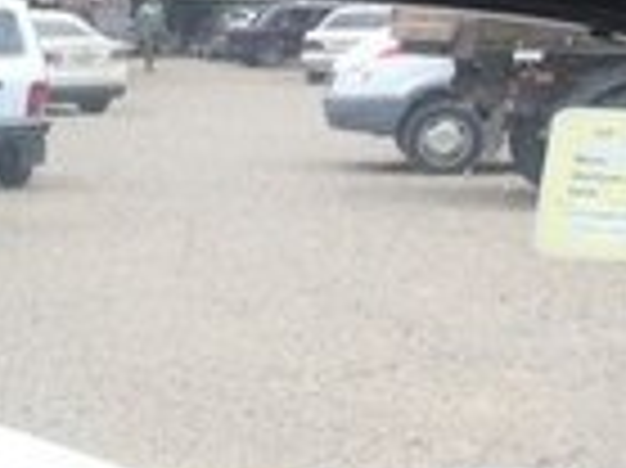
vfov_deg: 10.5
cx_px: -536
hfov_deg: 12.9
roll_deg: +1.2
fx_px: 2493
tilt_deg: -14.9
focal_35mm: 138
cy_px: 569
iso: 32
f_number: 2.2
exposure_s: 1/313
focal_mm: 4.15
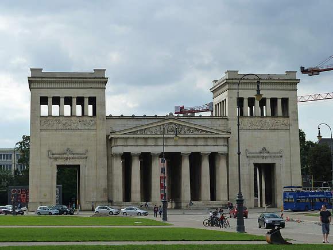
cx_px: 166
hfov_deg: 23.6
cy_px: 125
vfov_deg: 17.8
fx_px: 798
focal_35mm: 83
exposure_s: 1/400
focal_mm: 13.7
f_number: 4.5
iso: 125
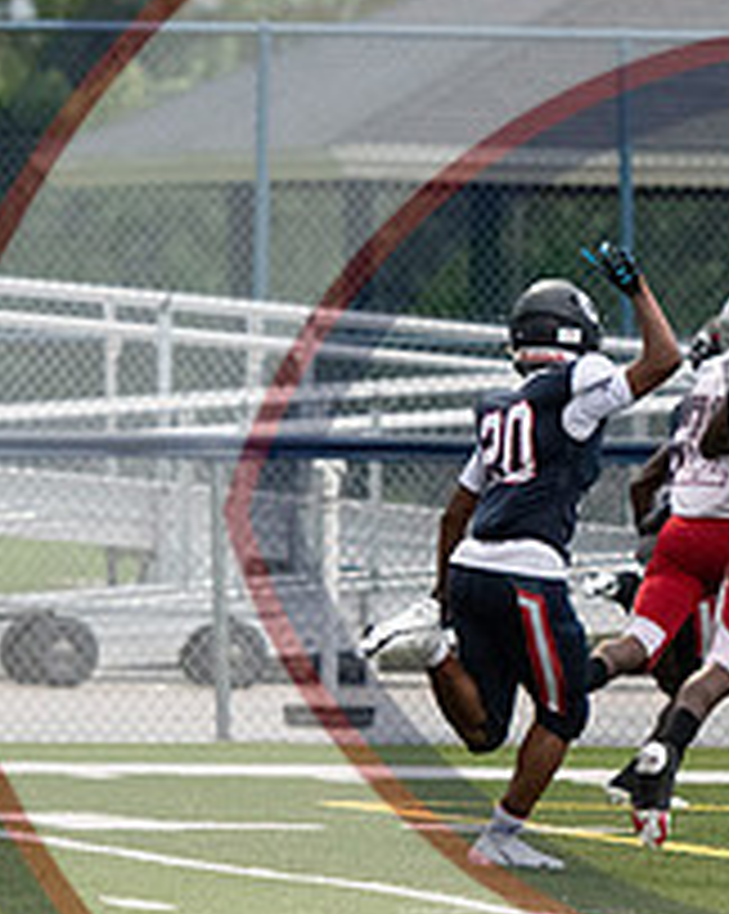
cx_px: 837
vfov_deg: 3.4
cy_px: 511
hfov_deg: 2.7
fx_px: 15234
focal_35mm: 564
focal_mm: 140
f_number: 3.2
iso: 5600
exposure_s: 1/2000
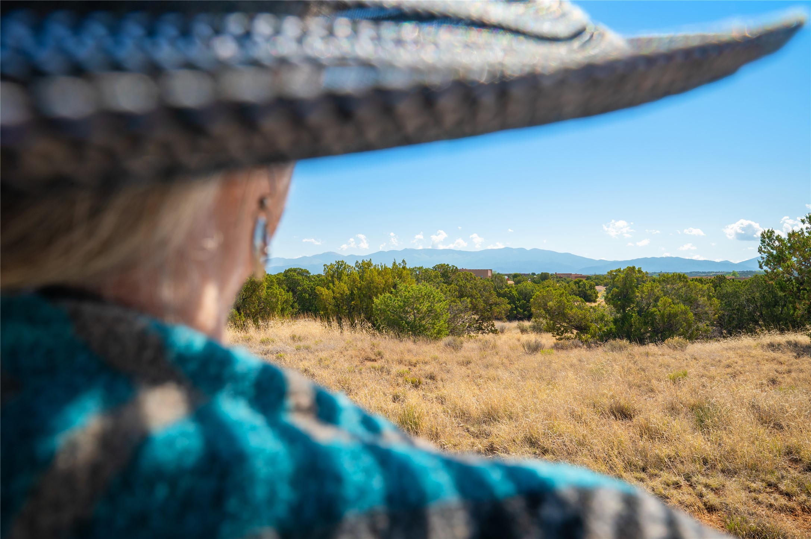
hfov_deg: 62.0
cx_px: 406
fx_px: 675
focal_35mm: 30
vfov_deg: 43.5
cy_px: 270
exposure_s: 1/80
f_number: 11
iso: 100
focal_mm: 30
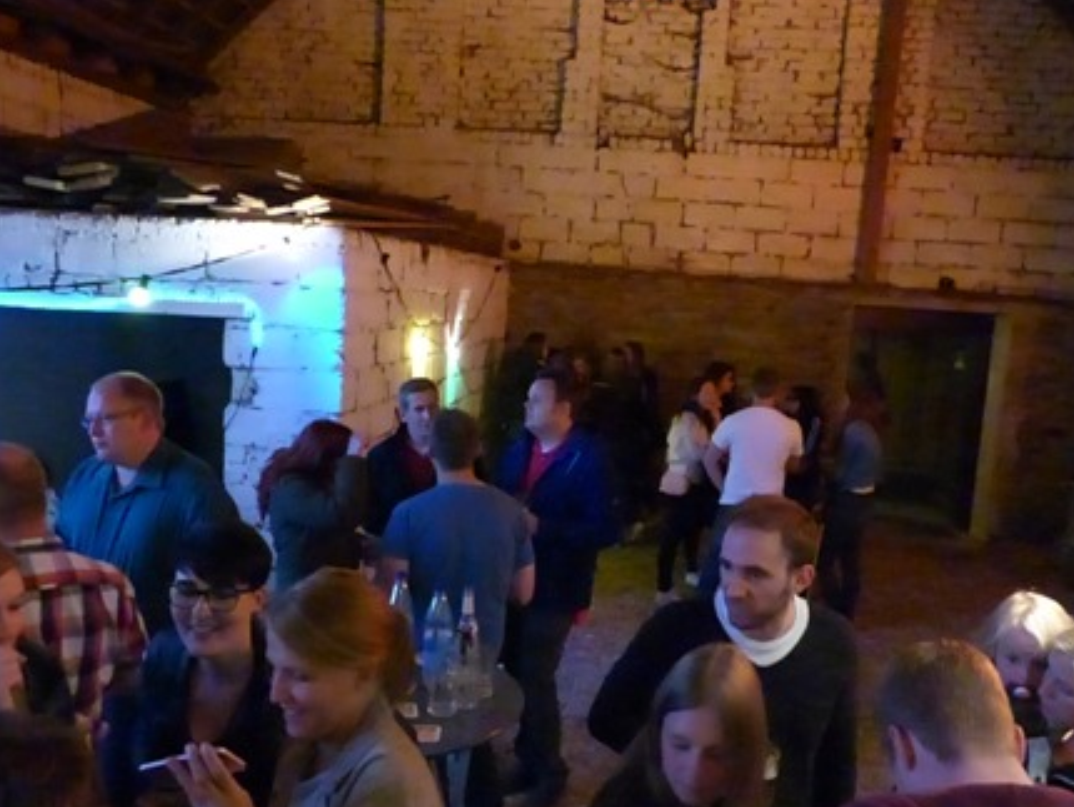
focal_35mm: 31
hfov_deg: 58.3
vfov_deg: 45.4
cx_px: 541
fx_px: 962
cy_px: 437
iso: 3200
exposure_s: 1/30
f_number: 2.8
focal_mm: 4.5
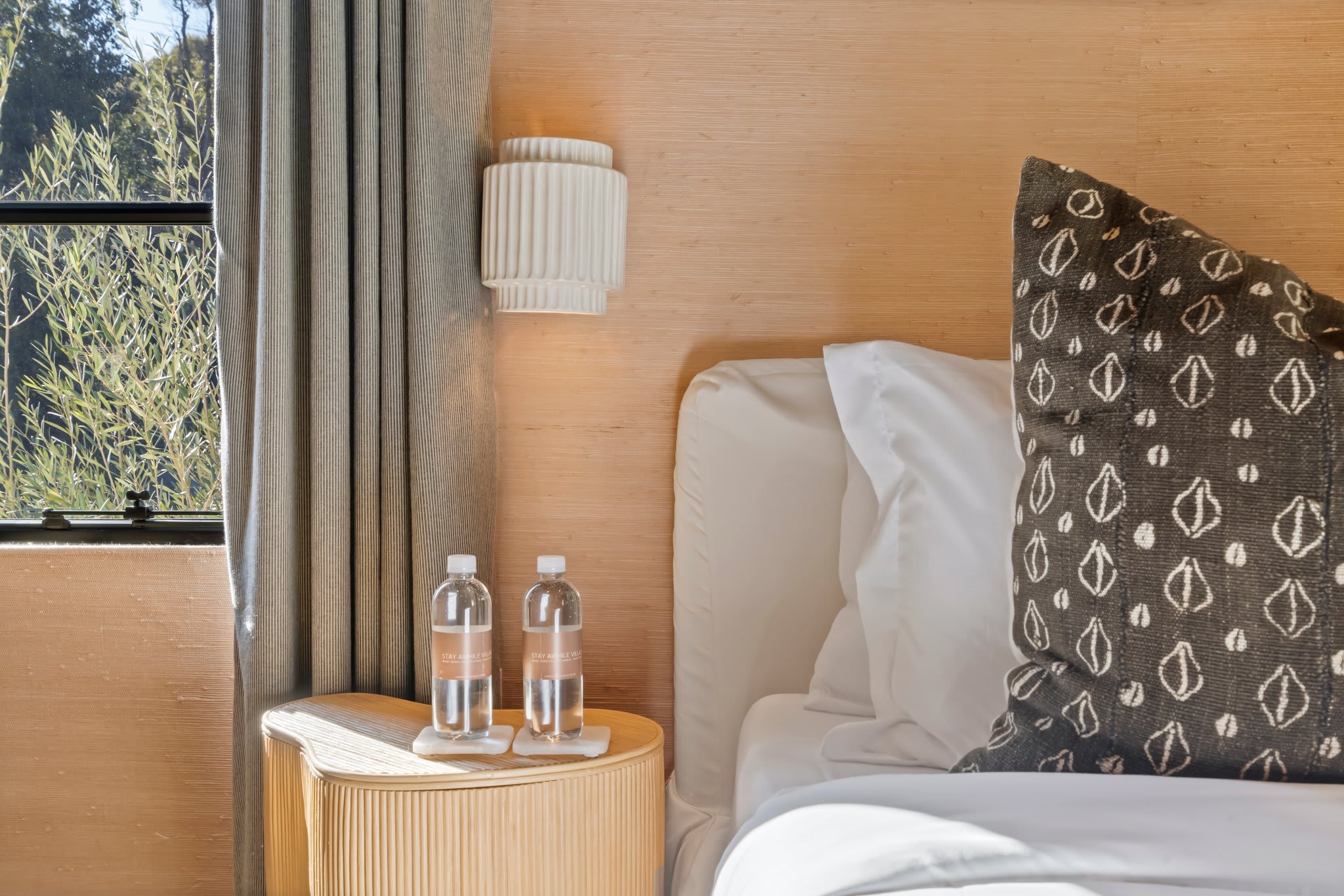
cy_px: 448
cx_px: 672
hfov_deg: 54.4
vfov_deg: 37.8
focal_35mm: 35
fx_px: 1306
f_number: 11
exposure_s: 1/40
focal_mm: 35
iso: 4000
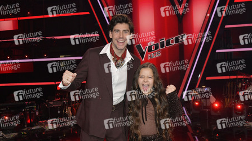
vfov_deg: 31.9
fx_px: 247
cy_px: 80
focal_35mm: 37
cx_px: 126
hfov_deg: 54.0
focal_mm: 35
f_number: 7.1
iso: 2500
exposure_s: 1/200
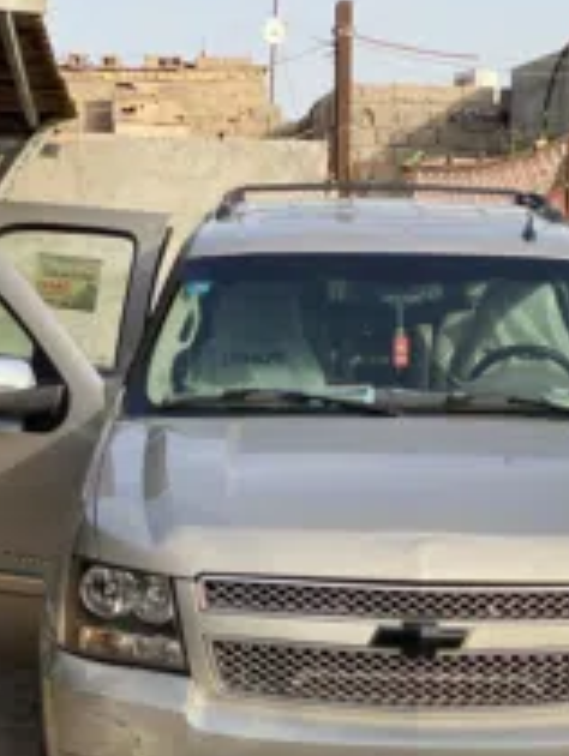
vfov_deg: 19.5
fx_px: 2165
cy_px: 670
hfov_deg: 15.0
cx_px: 353
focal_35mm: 99
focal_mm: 6
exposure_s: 1/695
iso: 20
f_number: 2
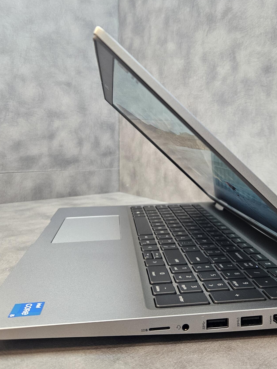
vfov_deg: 52.3
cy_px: 152
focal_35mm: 35
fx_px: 373
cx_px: 163
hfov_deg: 40.6
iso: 320
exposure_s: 1/100
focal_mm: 5.4
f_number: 1.8
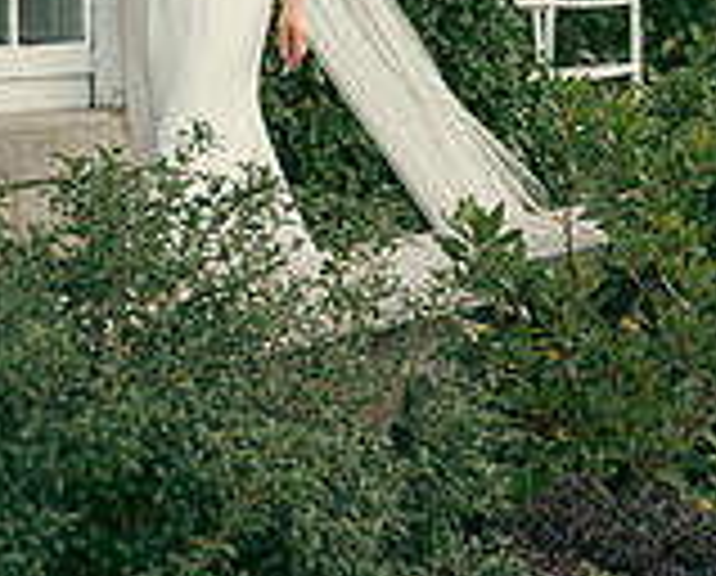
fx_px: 2974
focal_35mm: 140
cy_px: -101
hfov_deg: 13.7
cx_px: 198
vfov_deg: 10.9
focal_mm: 41
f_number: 3.5
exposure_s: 1/320
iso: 125
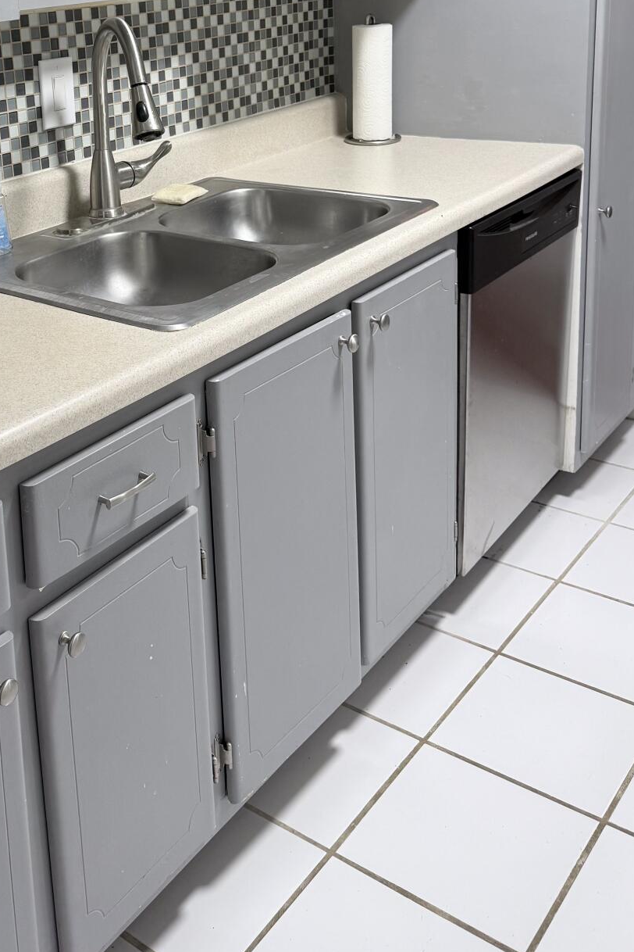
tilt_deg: -12.4
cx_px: 125
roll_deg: +3.8
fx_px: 1083
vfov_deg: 45.0
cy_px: 186
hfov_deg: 31.8
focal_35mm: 41
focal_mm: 6.76
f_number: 1.78
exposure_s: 1/60
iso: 125
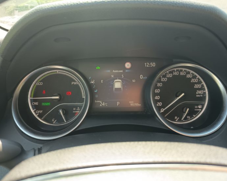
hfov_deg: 66.0
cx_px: 111
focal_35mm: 26
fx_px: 175
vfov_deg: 54.9
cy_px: 88
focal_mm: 5.27
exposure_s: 1/100
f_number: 1.7
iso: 192
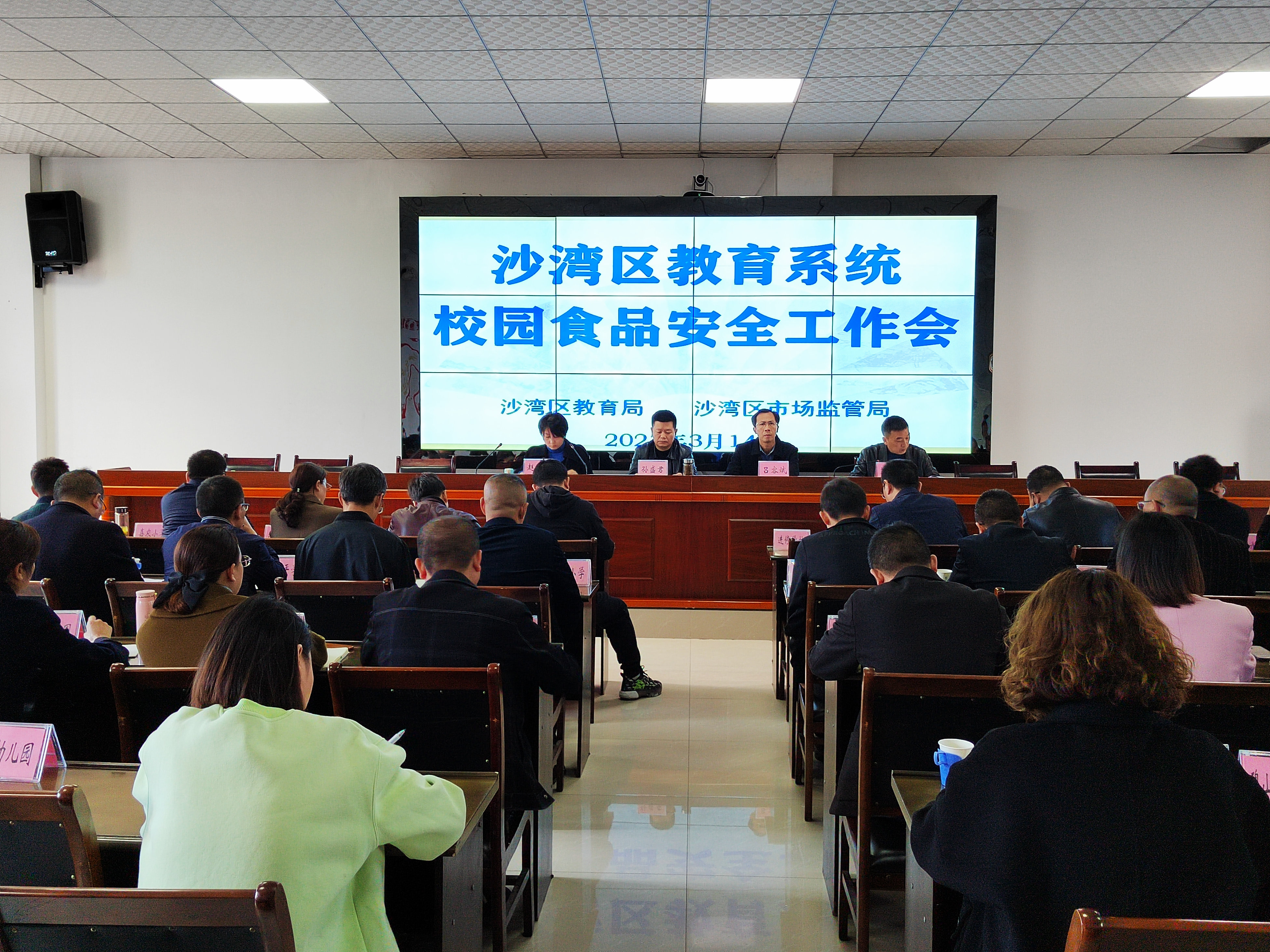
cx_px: 635
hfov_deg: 55.4
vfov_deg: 42.9
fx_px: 1211
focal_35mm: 33
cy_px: 476
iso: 609
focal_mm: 5.52
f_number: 1.9
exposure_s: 1/100
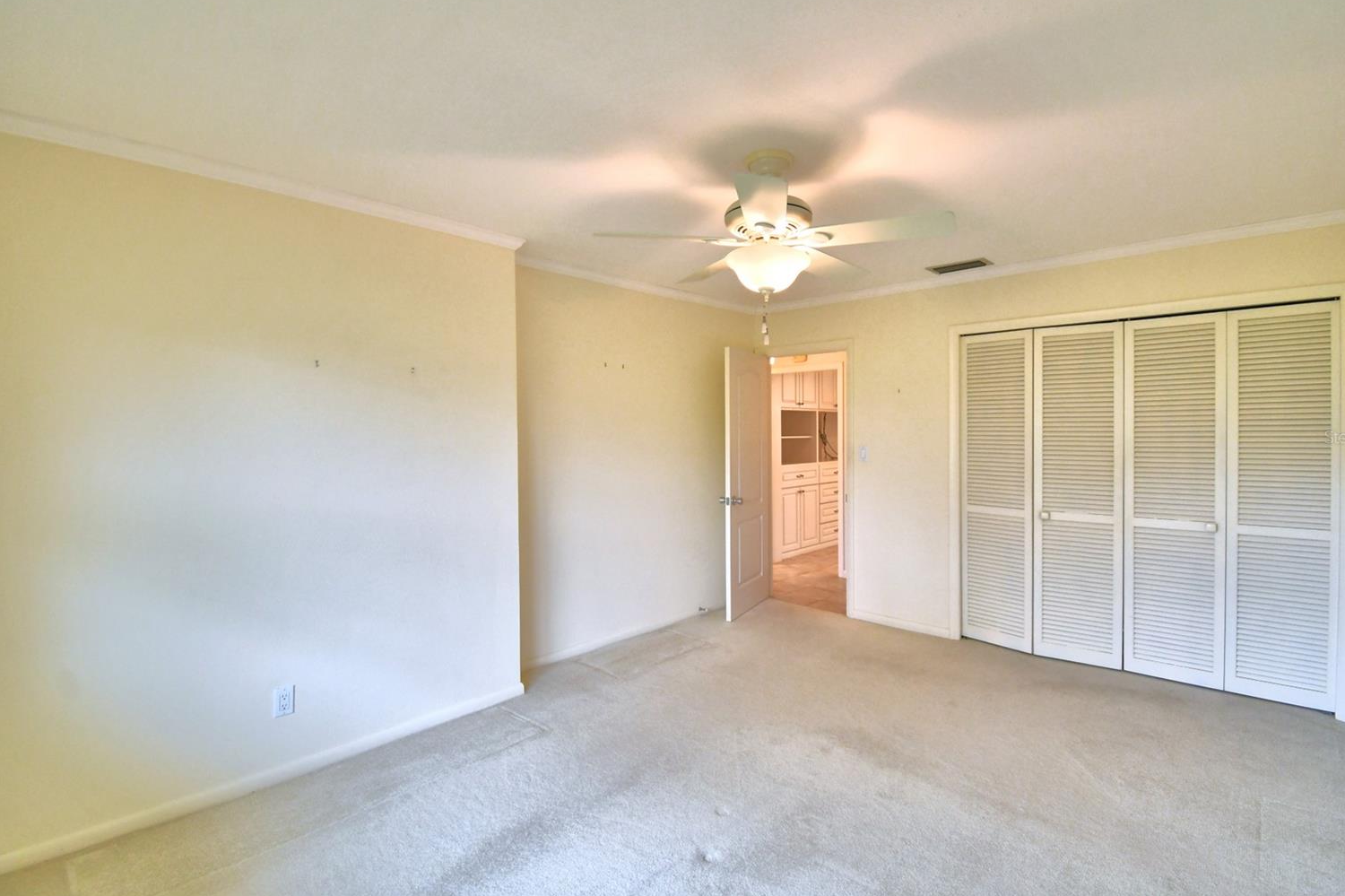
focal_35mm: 16
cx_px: 687
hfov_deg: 96.7
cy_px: 437
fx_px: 598
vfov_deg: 73.7
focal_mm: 10
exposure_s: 1/60
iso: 400
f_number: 4.5
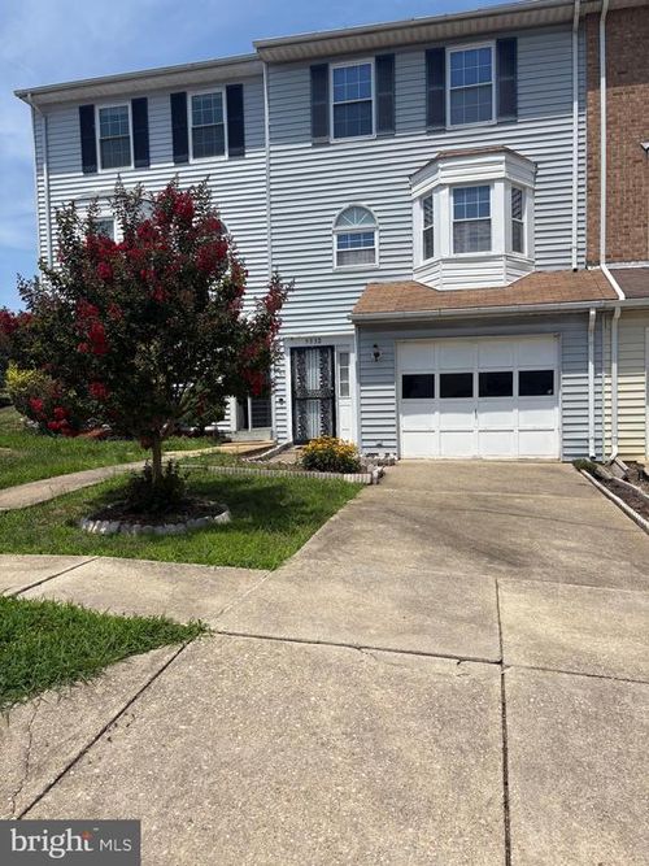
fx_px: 650
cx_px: 324
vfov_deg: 67.3
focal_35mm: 26
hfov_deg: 53.0
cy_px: 433
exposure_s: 1/4950
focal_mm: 5.96
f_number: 1.6
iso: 50
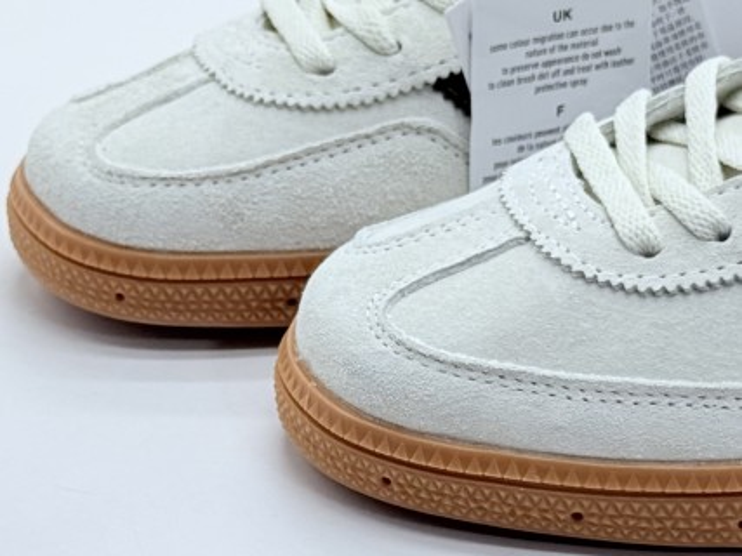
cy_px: 278
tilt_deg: -28.7
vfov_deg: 30.3
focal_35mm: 48
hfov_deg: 39.7
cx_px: 371
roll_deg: +2.2
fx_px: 1029
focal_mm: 6.76
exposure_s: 1/699
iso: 64
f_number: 1.78
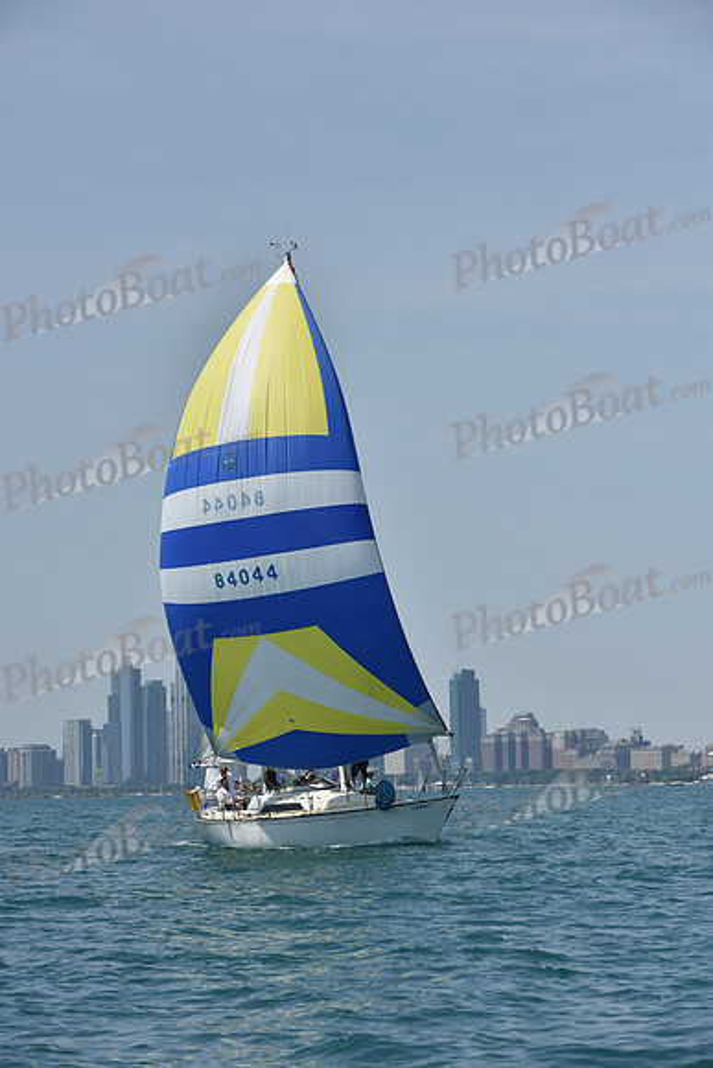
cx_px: 356
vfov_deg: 15.2
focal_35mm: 135
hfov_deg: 10.2
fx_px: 4008
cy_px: 534
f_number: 9
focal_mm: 135
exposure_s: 1/1250
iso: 250
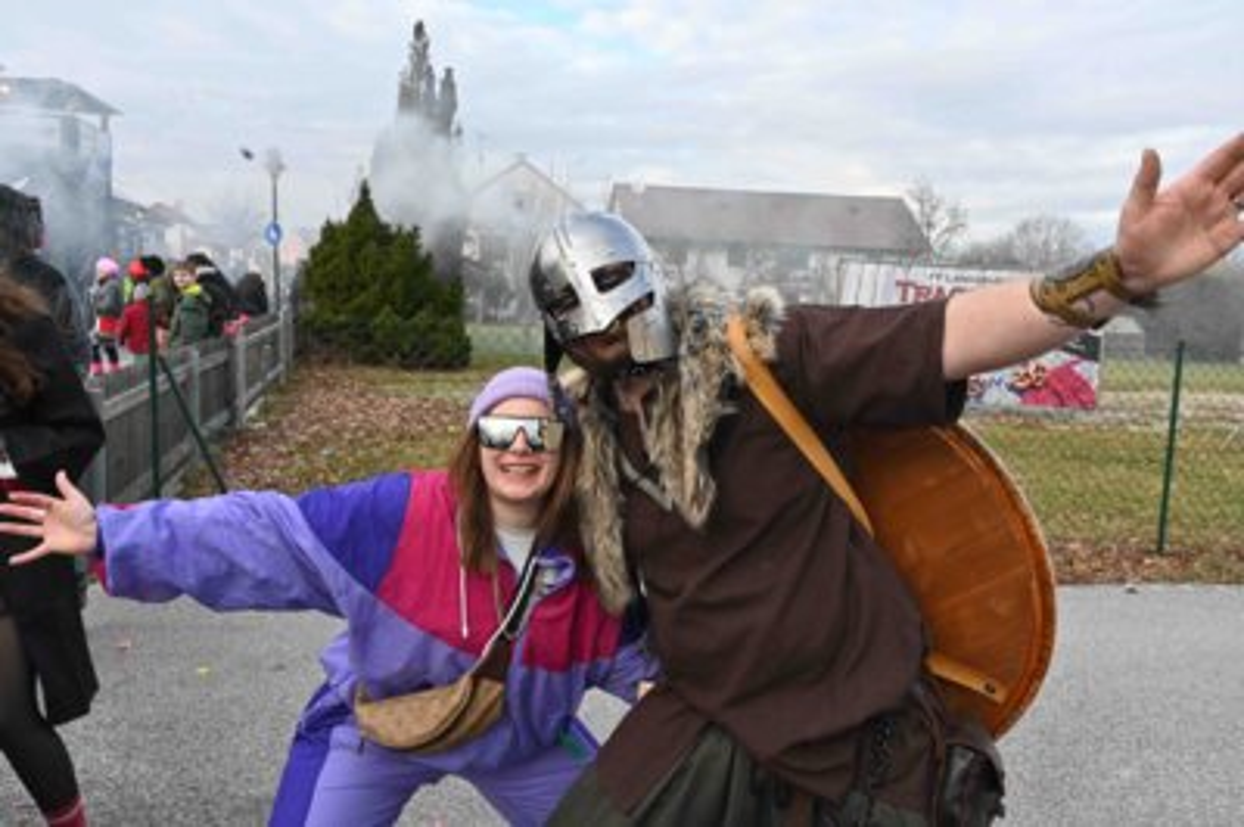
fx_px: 1001
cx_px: 622
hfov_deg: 63.7
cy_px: 414
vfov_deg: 44.9
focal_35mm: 29
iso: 2500
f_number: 13
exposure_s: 1/640
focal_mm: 29
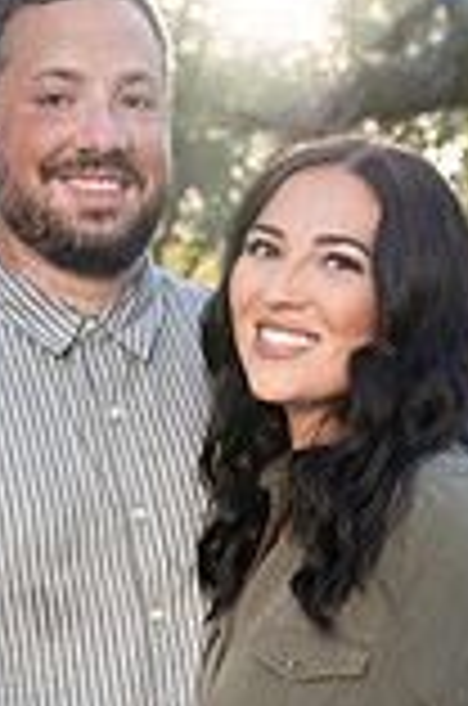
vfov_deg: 21.8
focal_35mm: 89
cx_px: 176
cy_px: 764
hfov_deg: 15.3
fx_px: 1743
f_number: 2.8
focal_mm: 31
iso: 200
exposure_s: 1/125
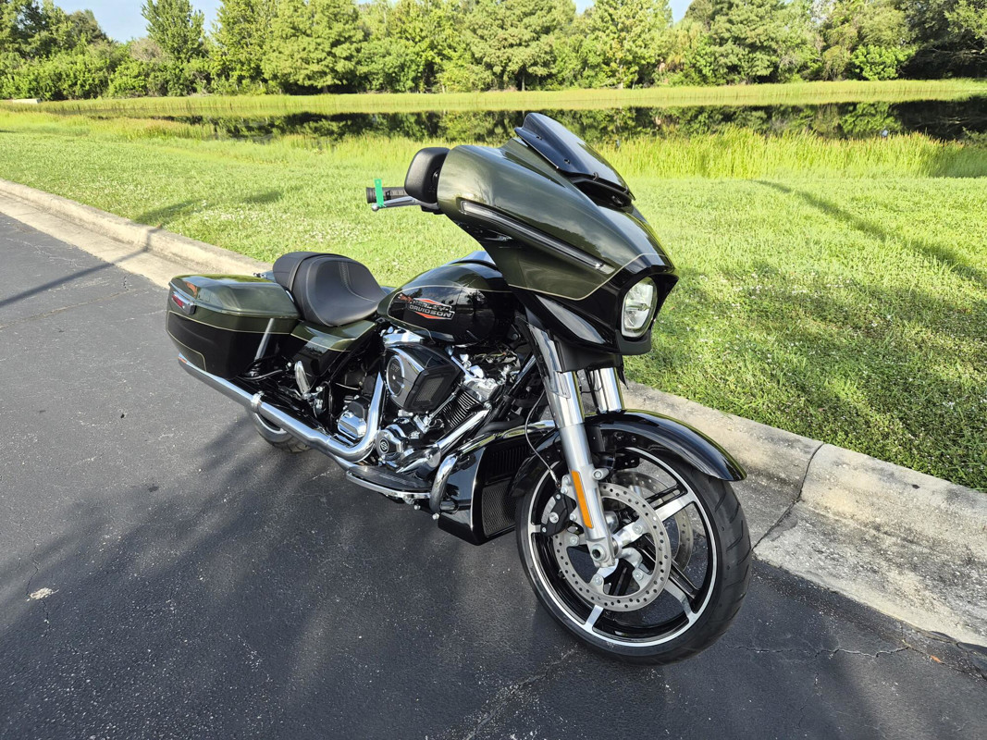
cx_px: 494
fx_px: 656
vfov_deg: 58.9
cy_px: 370
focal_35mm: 23
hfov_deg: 73.9
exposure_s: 1/1864
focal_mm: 5.4
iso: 80
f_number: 1.8
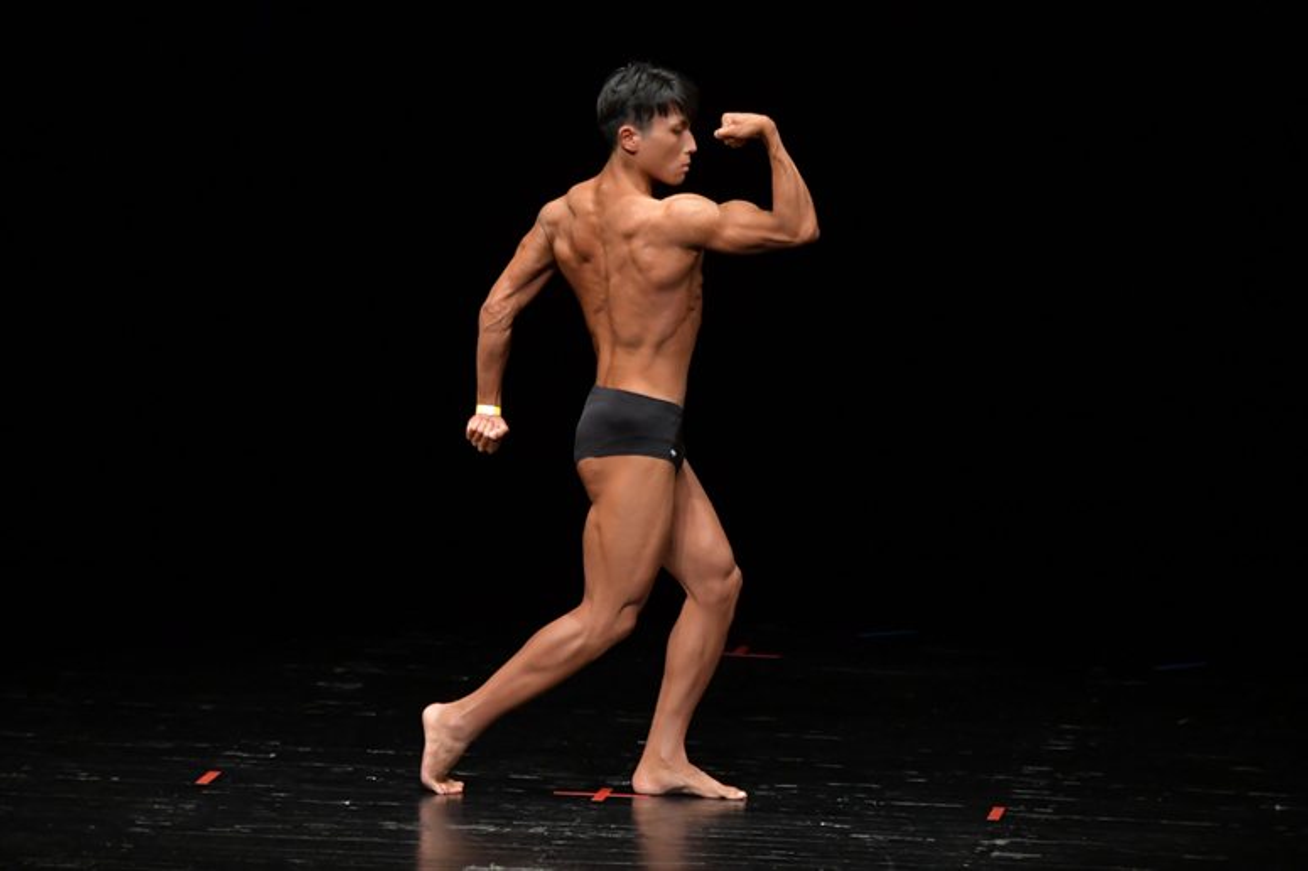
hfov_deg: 7.2
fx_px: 10350
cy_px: 436
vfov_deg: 4.8
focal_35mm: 285
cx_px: 654
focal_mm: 190
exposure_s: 1/400
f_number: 5.6
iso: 3200
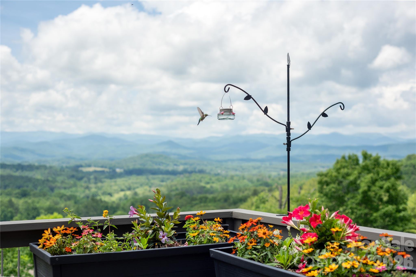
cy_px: 138
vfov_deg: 26.9
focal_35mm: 50
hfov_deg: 39.6
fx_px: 577
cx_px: 208
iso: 160
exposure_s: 1/3200
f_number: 3.5
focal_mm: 50
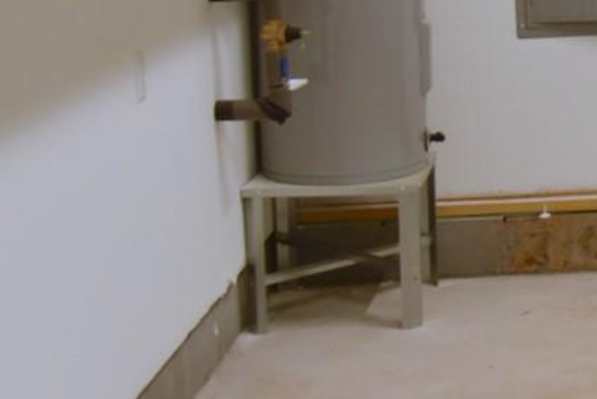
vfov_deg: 14.4
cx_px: 1007
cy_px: -126
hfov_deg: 18.5
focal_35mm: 91
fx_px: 1510
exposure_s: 1/60
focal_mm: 24
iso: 640
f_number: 4
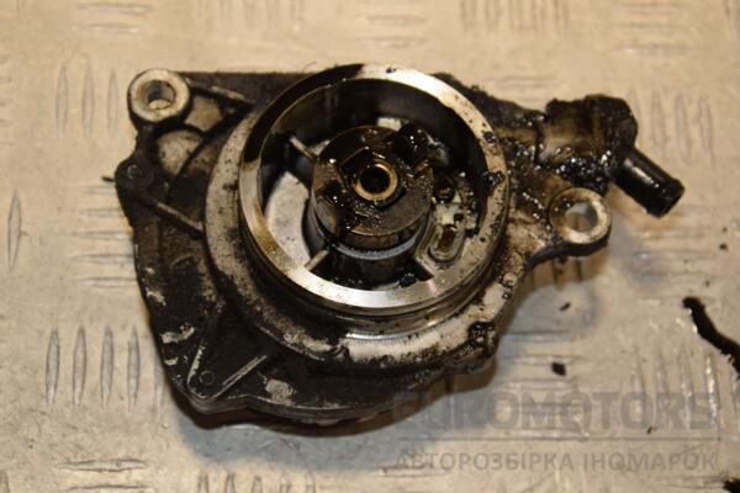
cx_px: 370
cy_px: 246
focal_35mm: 93
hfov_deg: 21.9
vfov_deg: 14.7
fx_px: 1912
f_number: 7.1
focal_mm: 62
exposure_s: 1/200
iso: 800
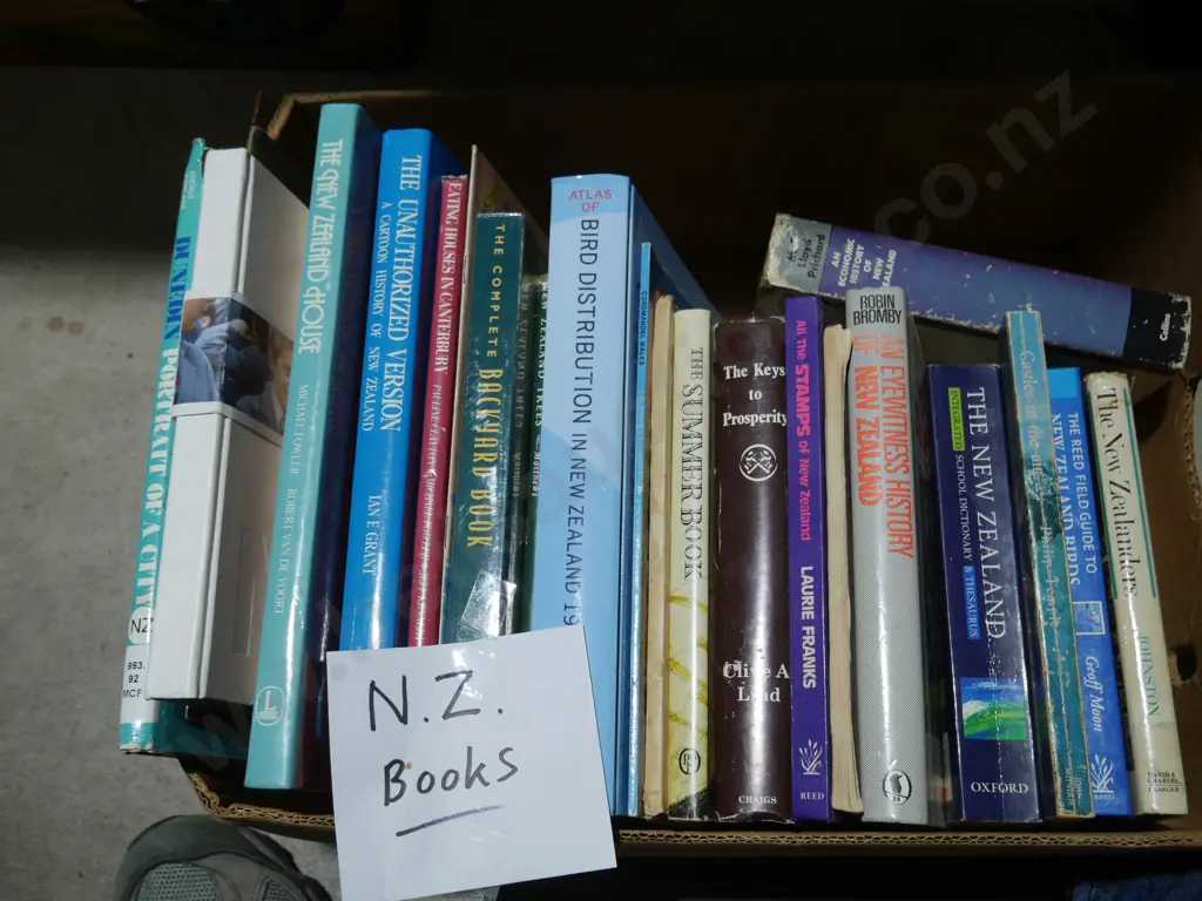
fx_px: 1111
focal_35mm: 32
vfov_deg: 44.2
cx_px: 601
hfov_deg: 56.8
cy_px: 450
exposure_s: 1/125
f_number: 3.6
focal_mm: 16
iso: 200
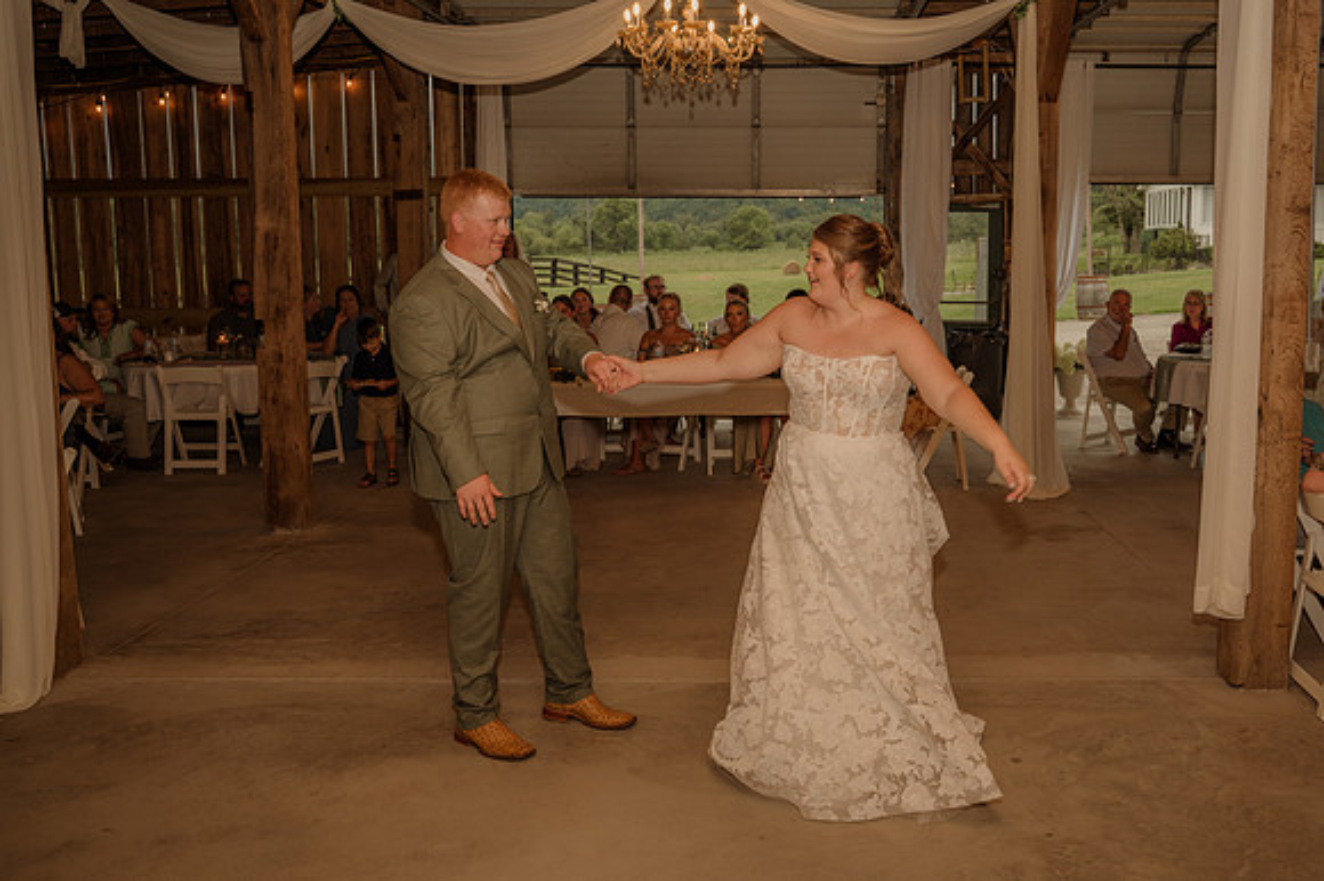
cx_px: 752
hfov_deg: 53.9
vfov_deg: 37.5
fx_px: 1297
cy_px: 383
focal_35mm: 35
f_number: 4
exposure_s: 1/200
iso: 320
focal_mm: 31
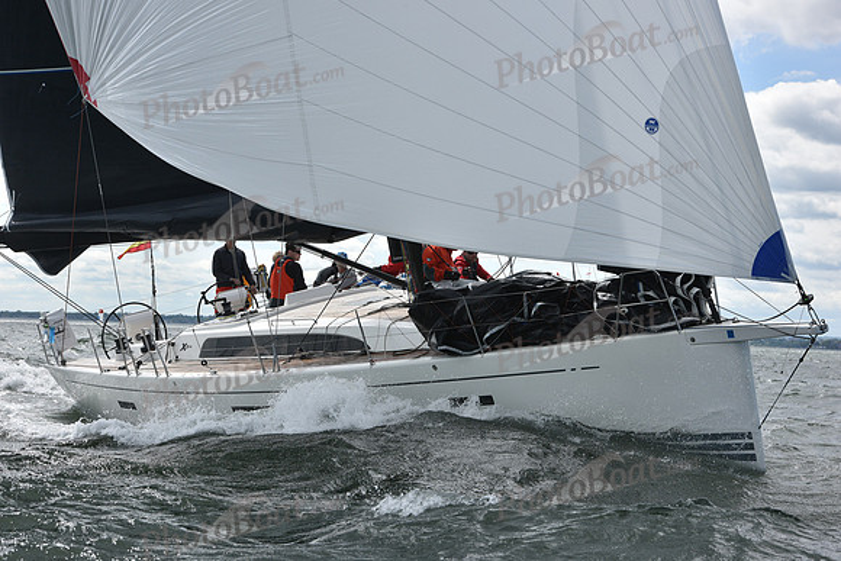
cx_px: 420
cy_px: 280
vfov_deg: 15.9
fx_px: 2009
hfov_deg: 23.6
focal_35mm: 86
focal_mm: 86
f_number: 8
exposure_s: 1/1000
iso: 320
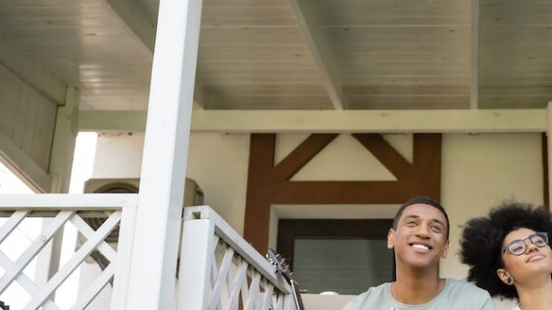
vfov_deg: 18.3
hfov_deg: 31.9
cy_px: 315
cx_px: 448
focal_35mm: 64
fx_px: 937
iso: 320
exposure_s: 1/800
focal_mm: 35
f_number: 3.2
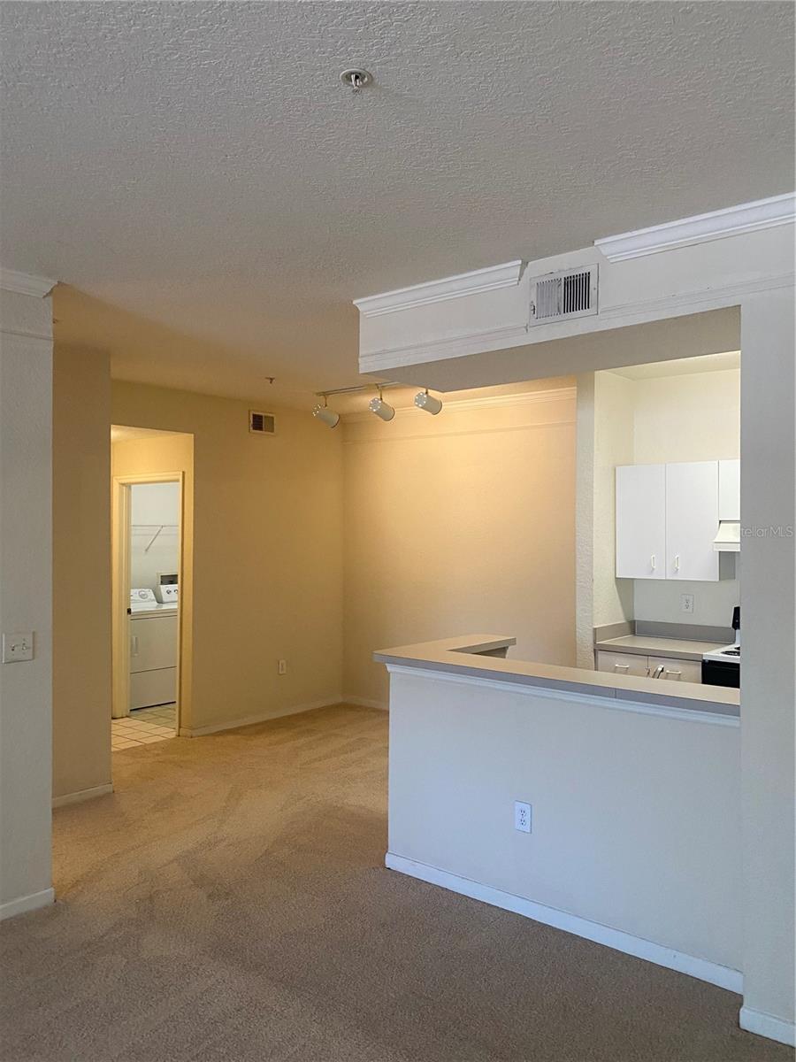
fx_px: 797
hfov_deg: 53.1
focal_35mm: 26
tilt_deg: +2.1
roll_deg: +0.4
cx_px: 398
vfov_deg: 67.3
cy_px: 531
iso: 125
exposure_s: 1/60
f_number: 1.8
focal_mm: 4.25
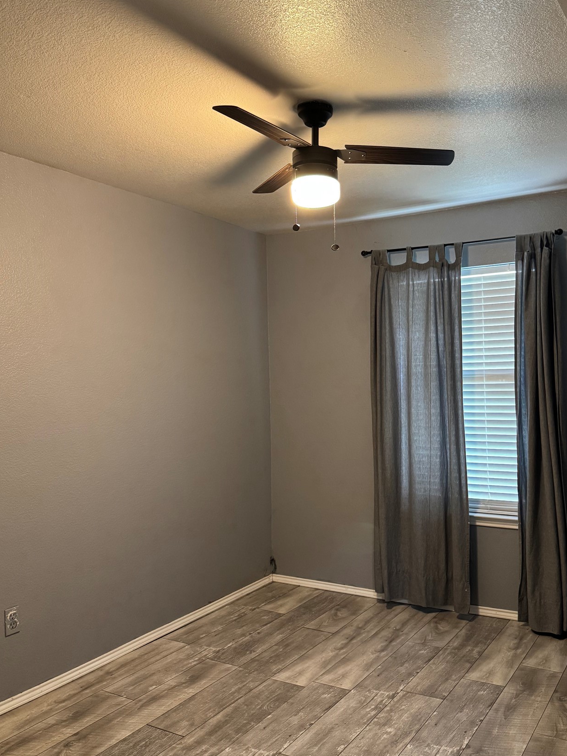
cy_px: 360
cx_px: 338
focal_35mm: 30
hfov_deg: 46.6
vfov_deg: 59.9
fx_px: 655
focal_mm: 6.76
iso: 500
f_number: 1.78
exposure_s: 1/60
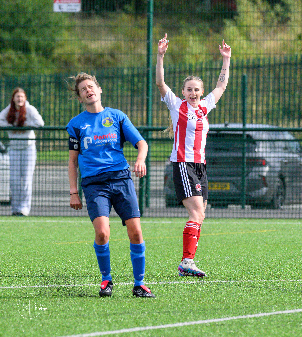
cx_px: 143
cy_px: 130
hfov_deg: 3.3
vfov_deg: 3.6
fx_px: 5317
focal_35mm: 508
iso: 1100
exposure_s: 1/4000
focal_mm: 220
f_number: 5
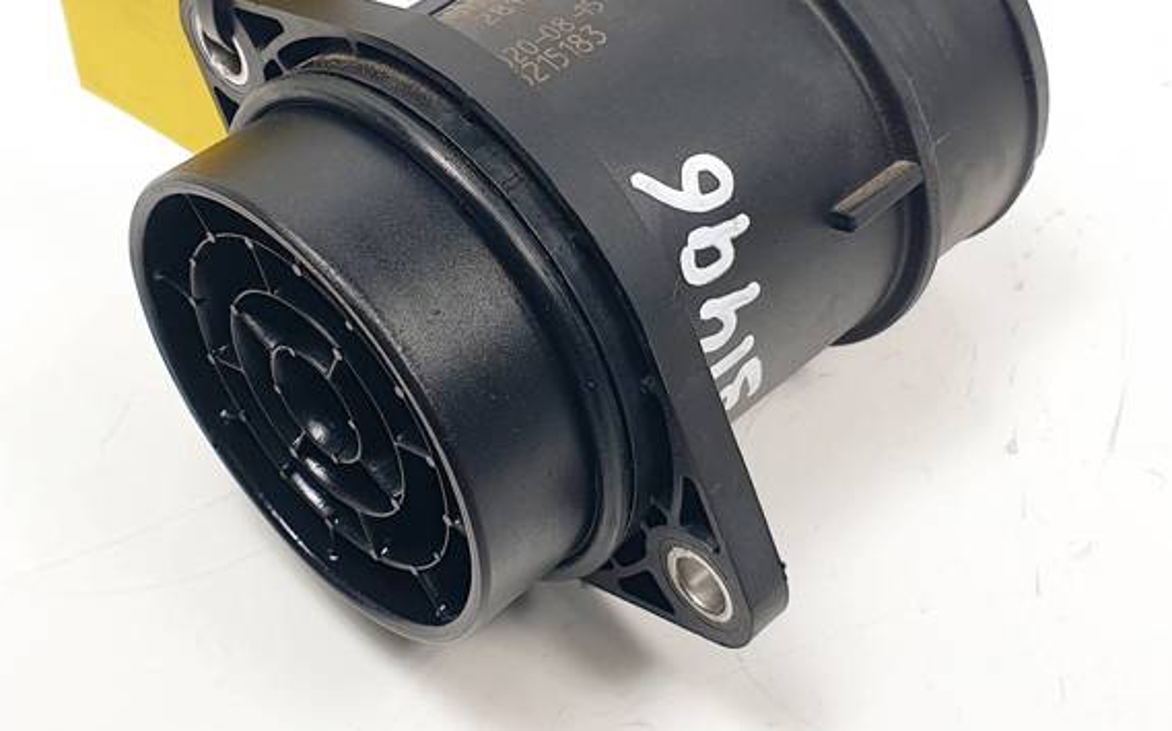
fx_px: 990
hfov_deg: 61.3
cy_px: 260
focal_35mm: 31
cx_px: 575
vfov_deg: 40.2
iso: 50
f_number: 2.4
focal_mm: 4.3
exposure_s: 1/203
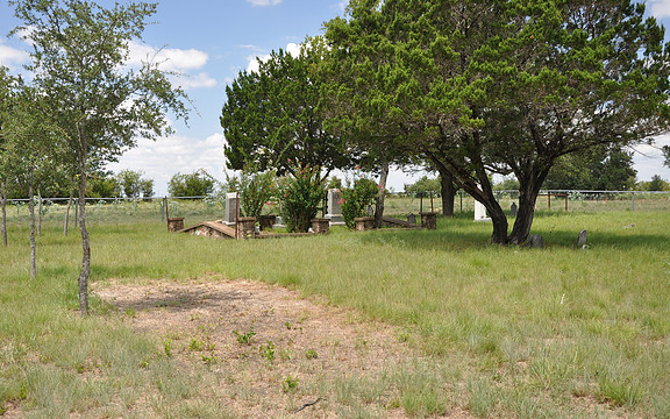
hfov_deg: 49.3
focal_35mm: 40
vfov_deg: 32.0
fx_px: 730
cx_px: 336
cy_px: 214
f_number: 6.3
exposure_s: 1/160
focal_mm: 26
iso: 200
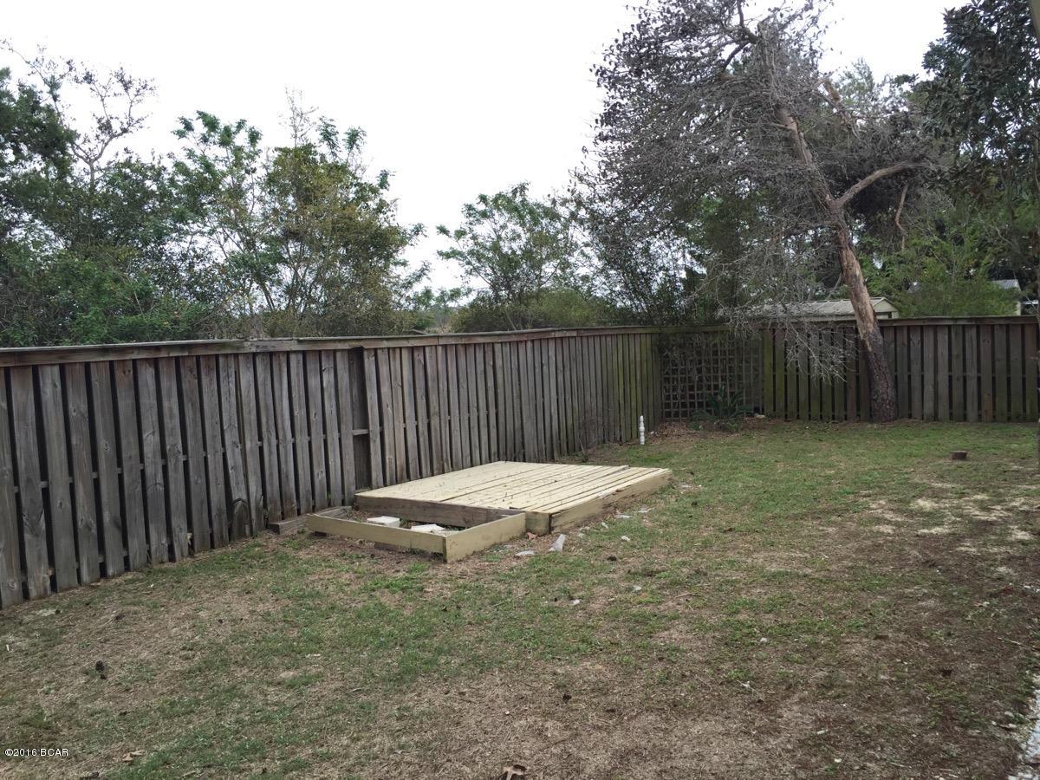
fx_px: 871
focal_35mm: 29
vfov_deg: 48.2
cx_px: 520
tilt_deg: -0.6
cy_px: 390
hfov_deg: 61.7
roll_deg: +0.7
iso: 32
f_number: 2.2
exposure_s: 1/384
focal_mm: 4.15
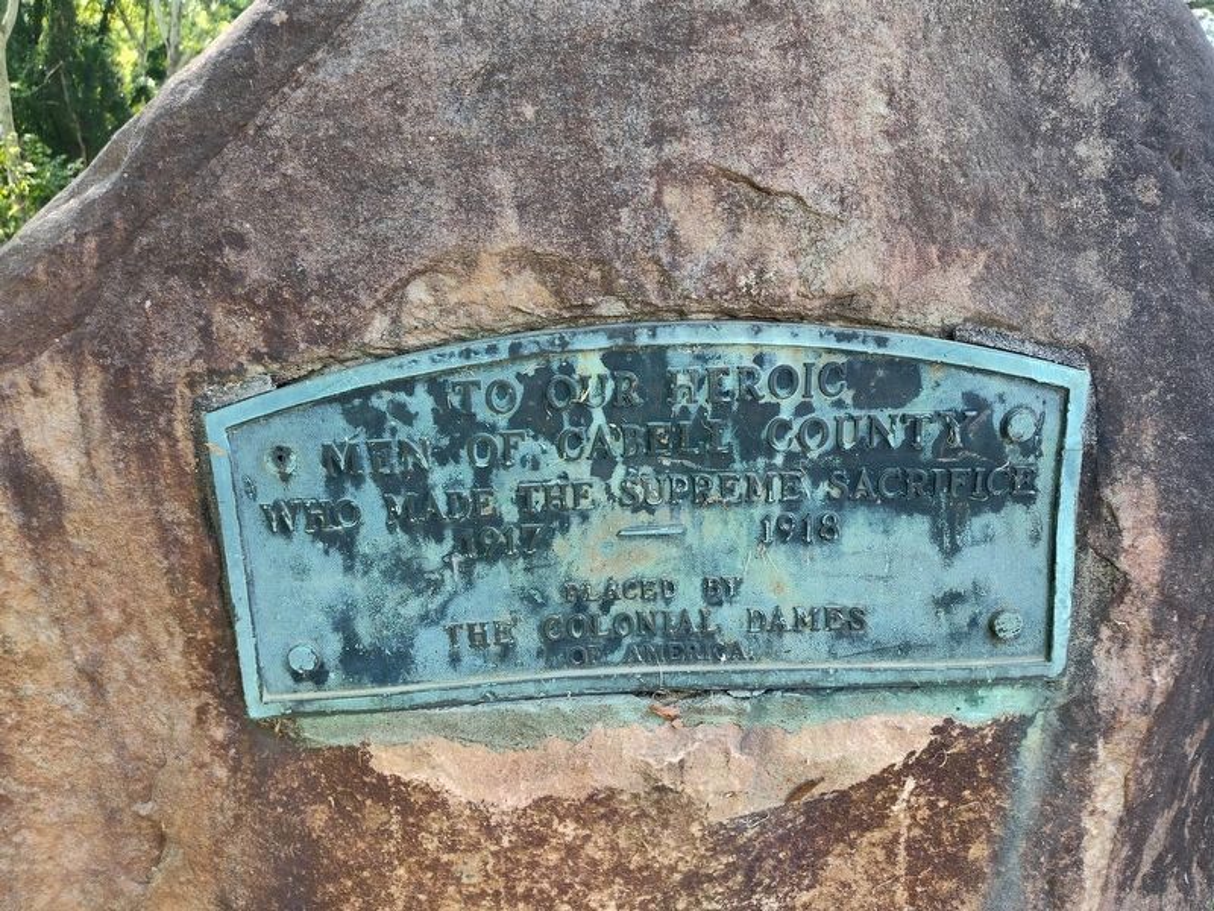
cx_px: 607
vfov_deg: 58.9
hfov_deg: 73.9
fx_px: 807
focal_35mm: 23
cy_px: 456
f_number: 1.8
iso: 196
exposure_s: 1/120
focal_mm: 5.56
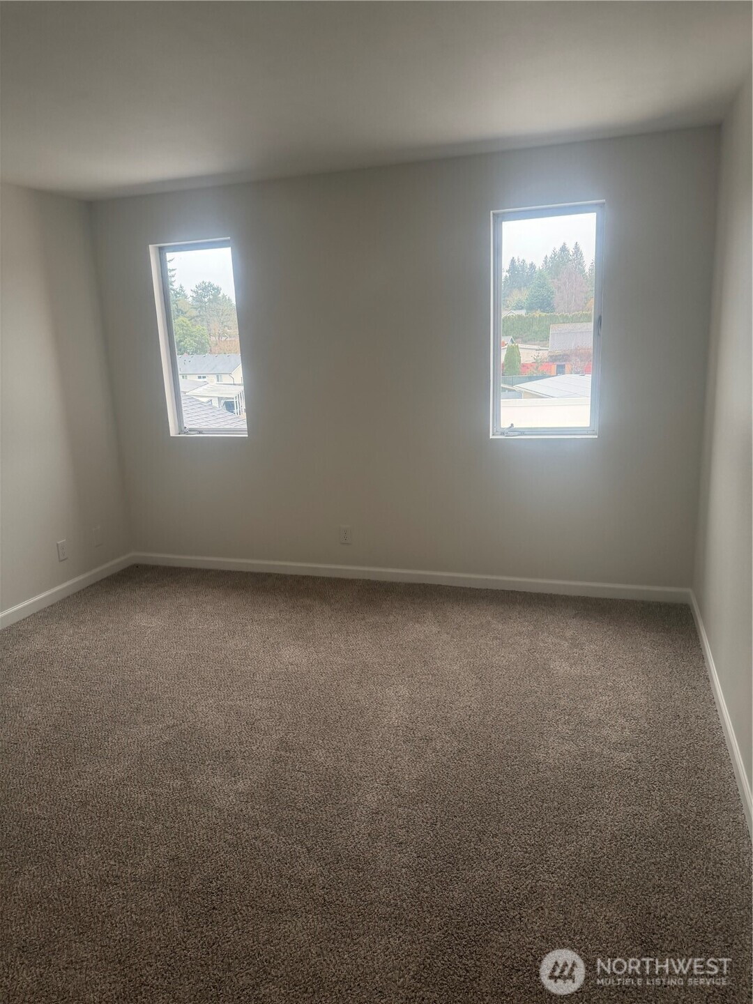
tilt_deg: -10.2
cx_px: 376
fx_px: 696
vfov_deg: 71.6
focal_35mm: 24
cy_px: 502
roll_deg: +4.0
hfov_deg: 56.8
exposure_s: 1/121
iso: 160
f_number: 1.78
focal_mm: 6.76
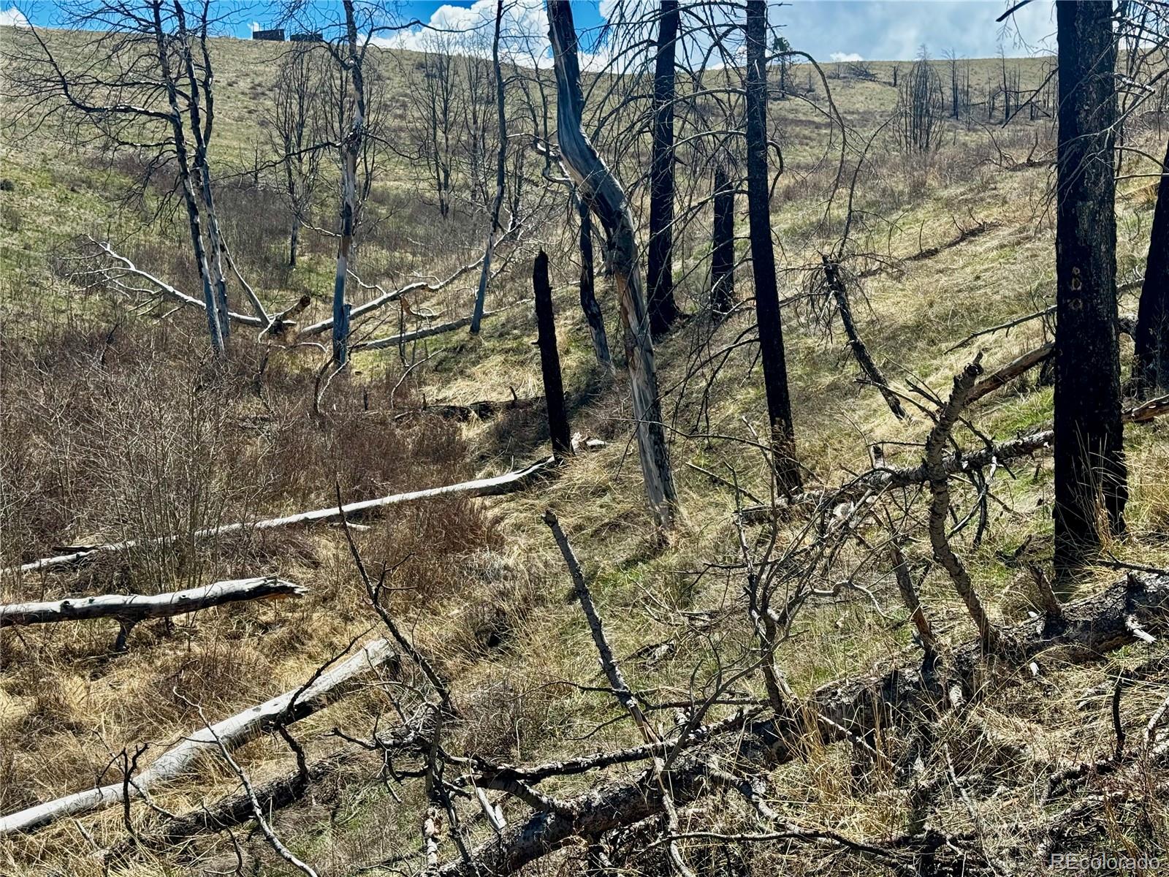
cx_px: 584
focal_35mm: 48
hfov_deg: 39.7
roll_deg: -1.4
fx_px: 1621
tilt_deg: -4.5
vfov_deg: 30.3
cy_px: 438
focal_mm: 6.76
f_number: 1.78
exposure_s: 1/2611
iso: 64
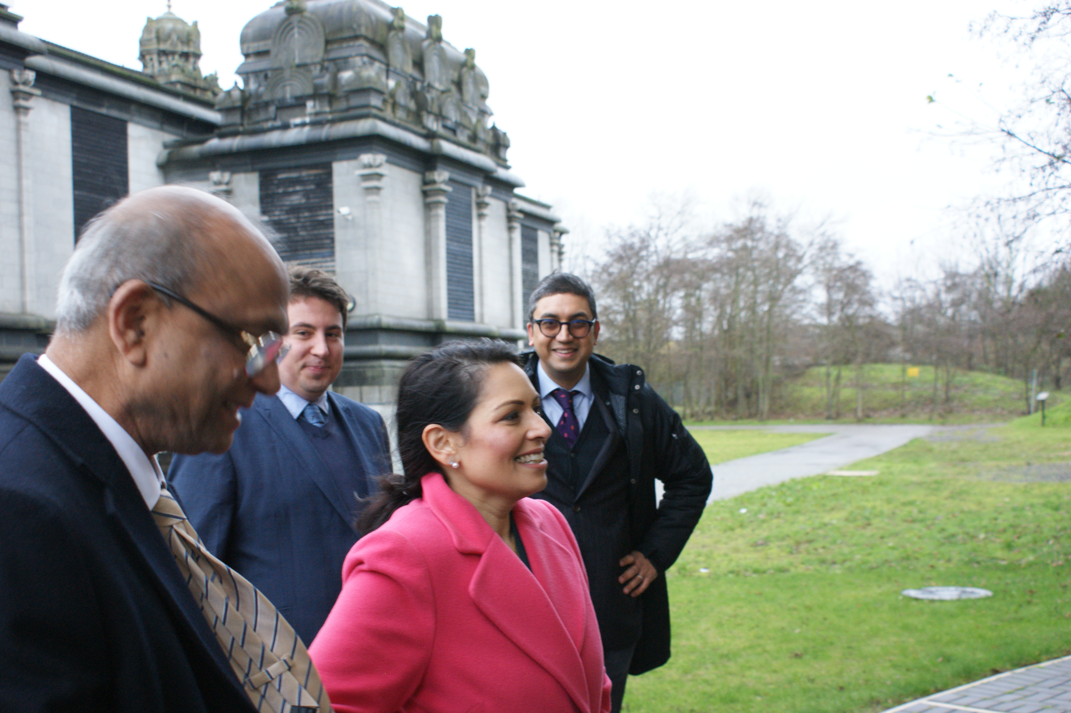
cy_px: 356
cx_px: 536
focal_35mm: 42
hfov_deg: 46.4
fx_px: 1249
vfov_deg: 31.9
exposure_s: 1/40
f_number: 4.5
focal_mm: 28
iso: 400
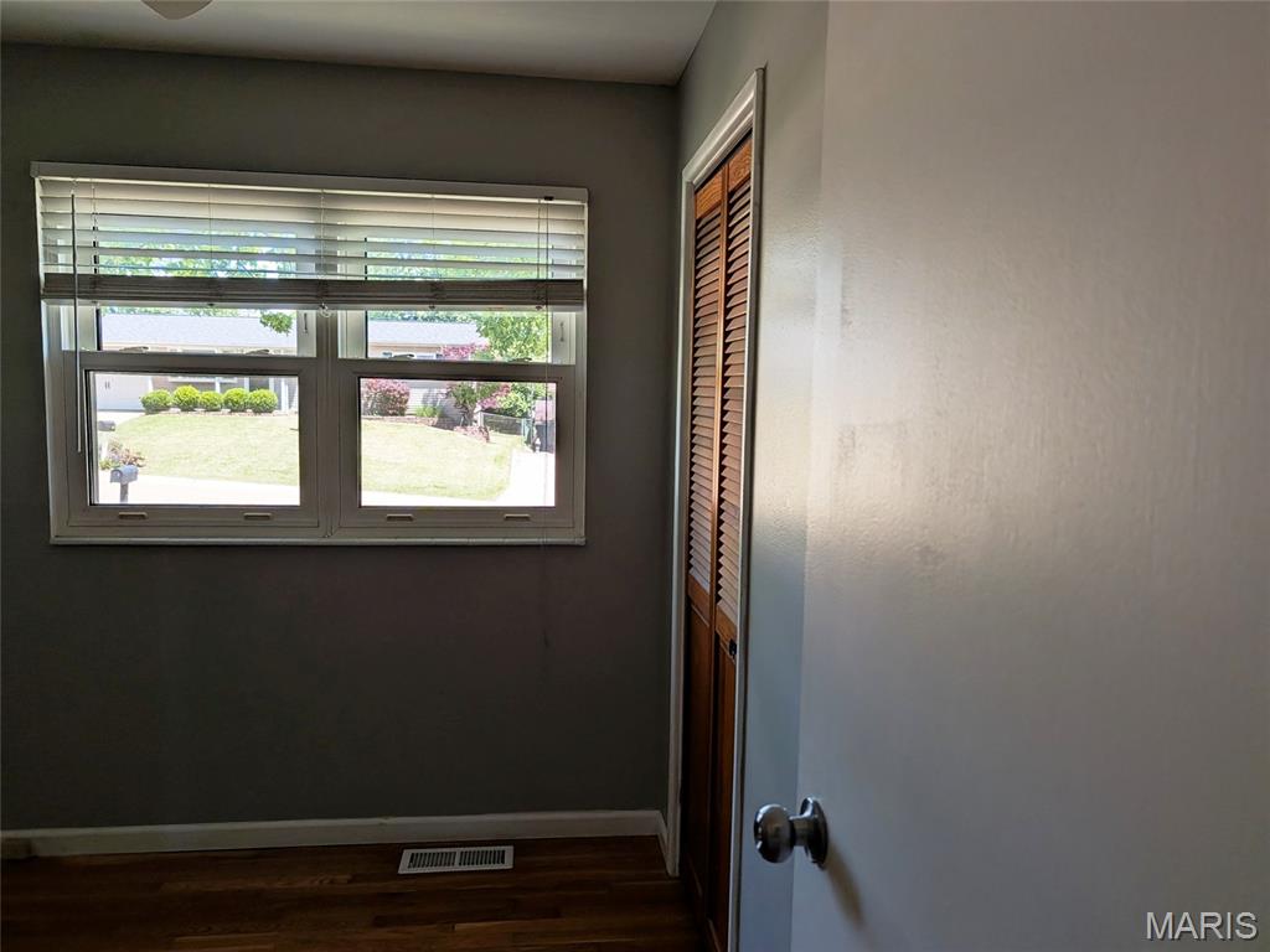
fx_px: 881
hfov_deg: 71.6
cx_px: 635
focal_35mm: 24
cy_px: 476
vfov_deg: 56.8
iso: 83
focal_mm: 6.9
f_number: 1.68
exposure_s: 1/461
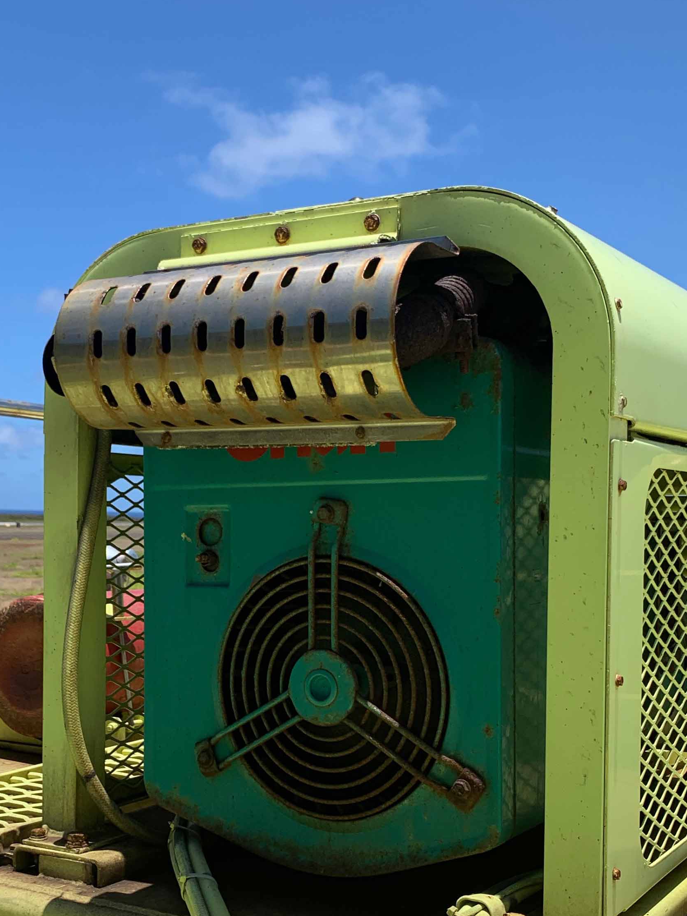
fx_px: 1243
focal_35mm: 47
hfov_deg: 30.8
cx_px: 263
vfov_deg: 40.1
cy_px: 582
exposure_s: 1/2833
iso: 25
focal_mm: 4.25
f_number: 1.8
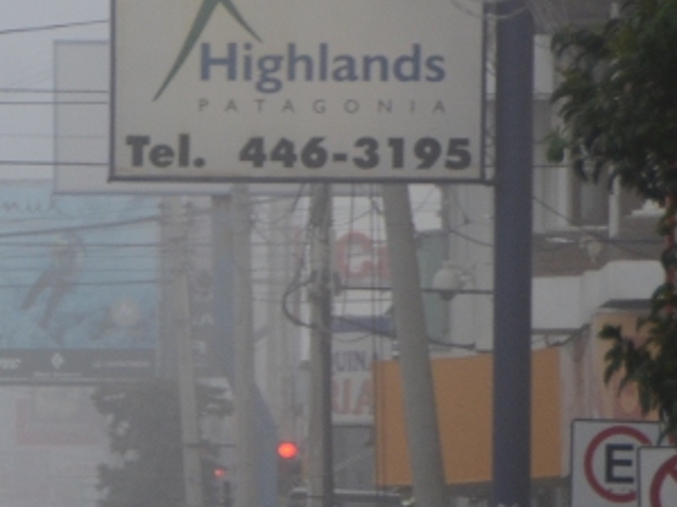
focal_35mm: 985
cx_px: -389
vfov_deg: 1.5
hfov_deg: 2.0
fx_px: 19256
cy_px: 70
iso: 400
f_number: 5.6
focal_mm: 200
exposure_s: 1/500
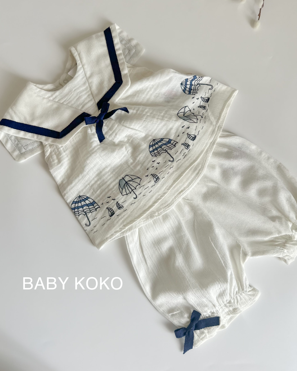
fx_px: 286
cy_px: 176
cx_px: 144
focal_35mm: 26
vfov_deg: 66.0
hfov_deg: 54.9
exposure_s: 1/120
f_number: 1.8
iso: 160
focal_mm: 6.86
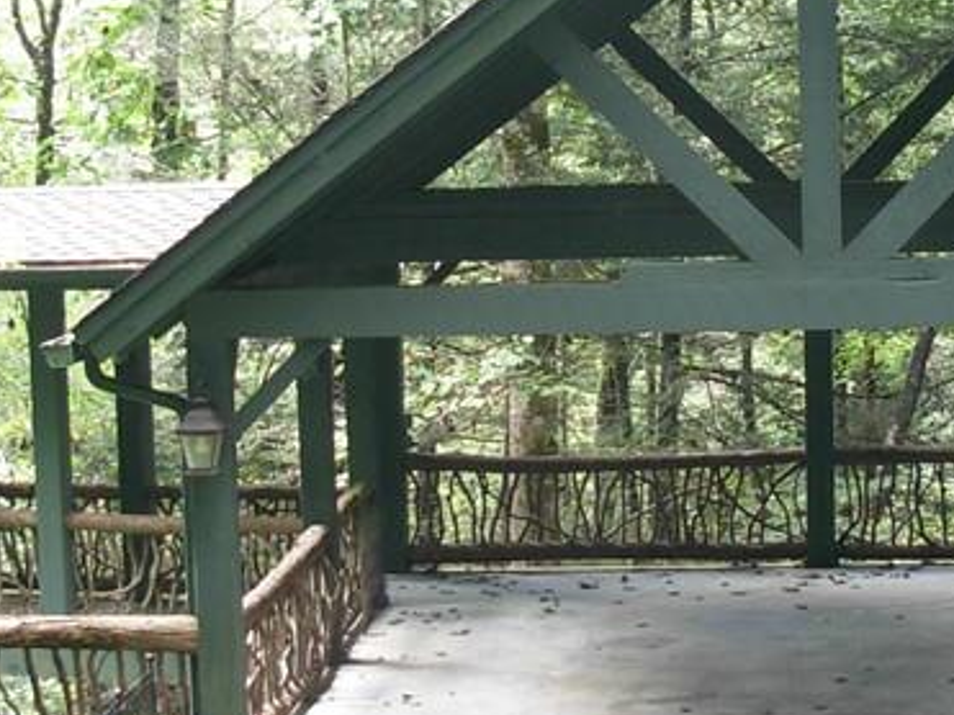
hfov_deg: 18.6
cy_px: 260
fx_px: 2893
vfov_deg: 14.1
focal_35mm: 105
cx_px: 684
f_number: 2.9
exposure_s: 1/20.1
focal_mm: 6.3
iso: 79
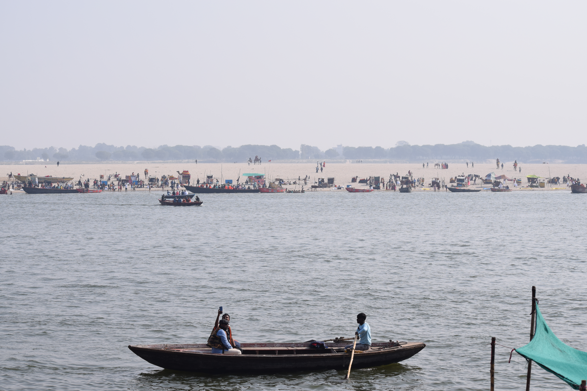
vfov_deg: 16.6
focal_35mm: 82
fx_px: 1345
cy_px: 196
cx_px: 294
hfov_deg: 24.6
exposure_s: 1/2000
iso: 400
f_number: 7.1
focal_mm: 55
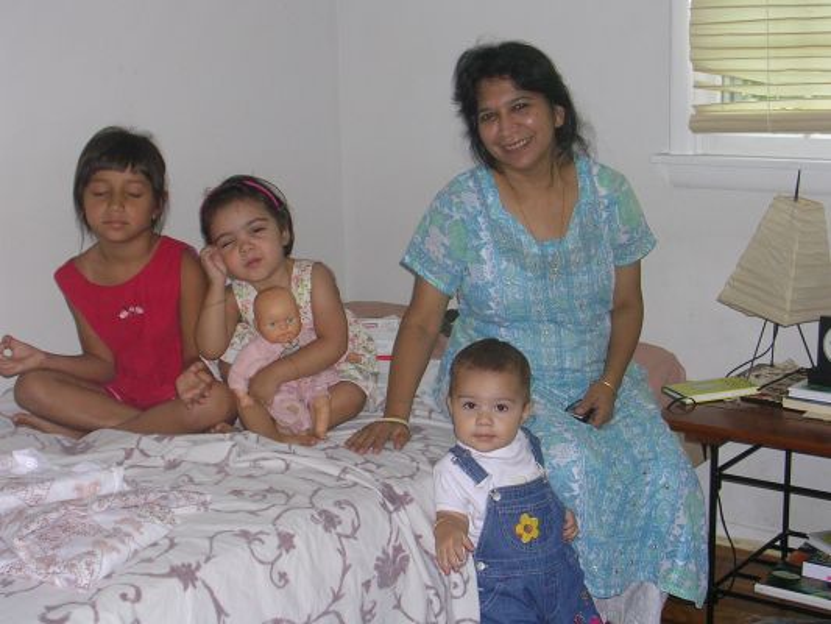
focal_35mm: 60
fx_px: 1441
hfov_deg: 32.2
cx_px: 416
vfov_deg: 24.4
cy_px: 312
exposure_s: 1/60.1
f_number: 3.4
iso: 91
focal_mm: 9.1
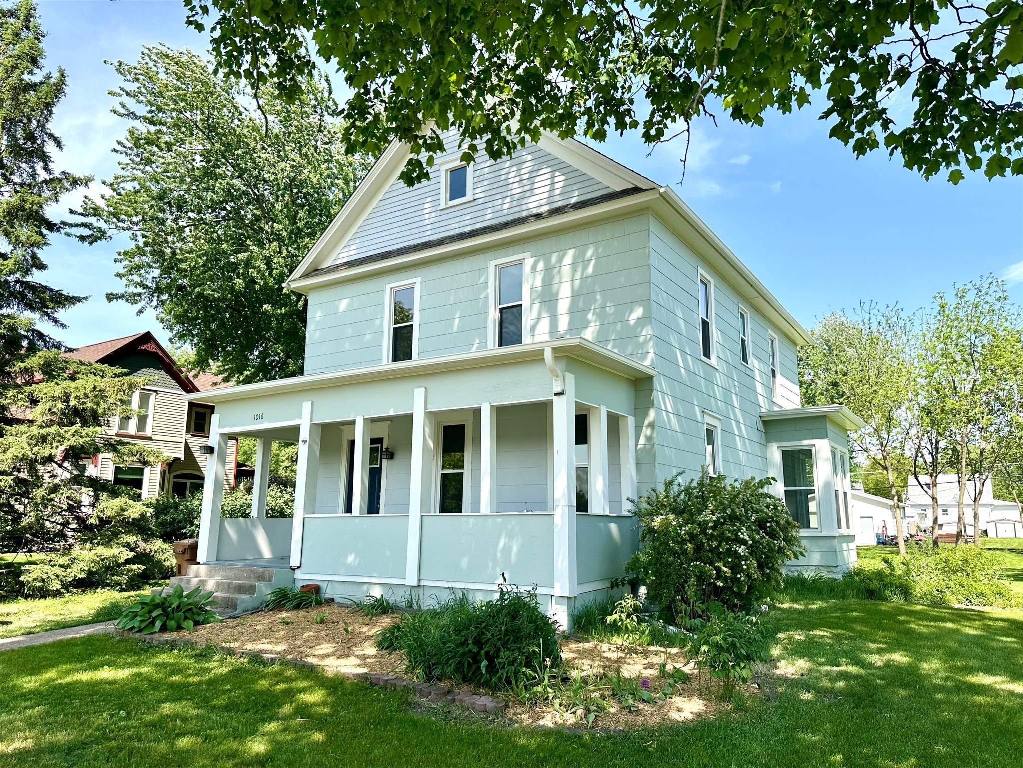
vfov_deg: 56.8
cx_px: 512
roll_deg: -0.1
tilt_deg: +11.1
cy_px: 384
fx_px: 709
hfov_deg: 71.6
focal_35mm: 24
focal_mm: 6.86
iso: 80
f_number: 1.78
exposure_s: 1/2203
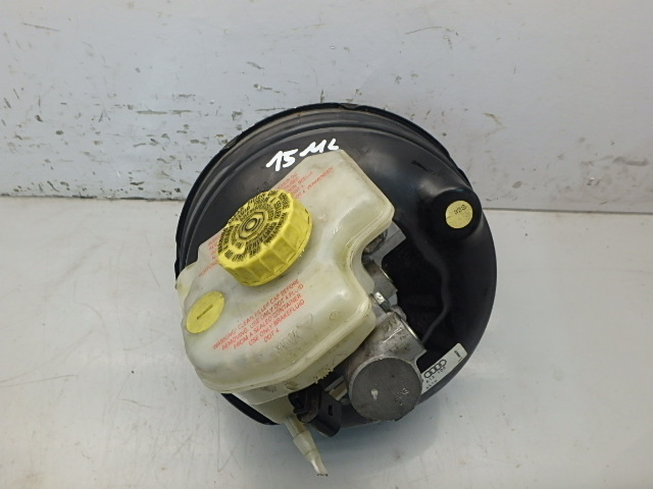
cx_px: 326
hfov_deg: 58.4
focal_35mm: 31
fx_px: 585
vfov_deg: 45.4
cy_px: 244
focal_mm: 5.6
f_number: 4.7
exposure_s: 1/40
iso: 200
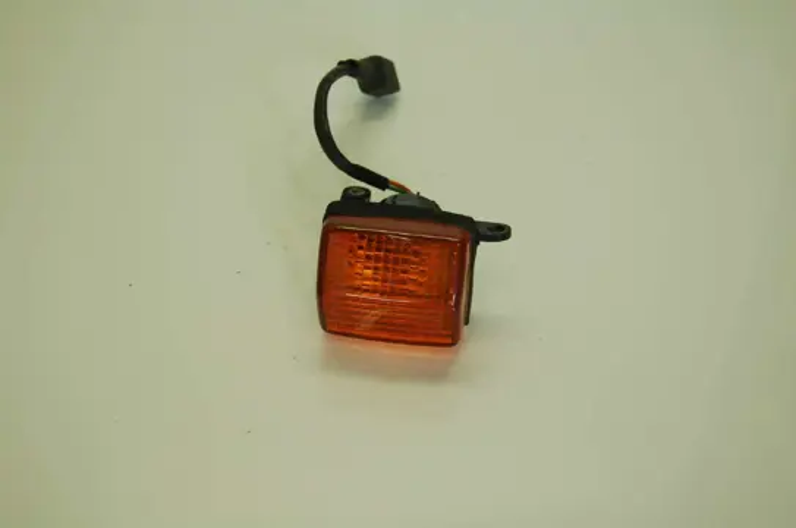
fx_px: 1258
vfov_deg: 23.7
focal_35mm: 57
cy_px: 264
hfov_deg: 35.1
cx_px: 398
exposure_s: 1/100
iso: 400
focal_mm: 38
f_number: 5
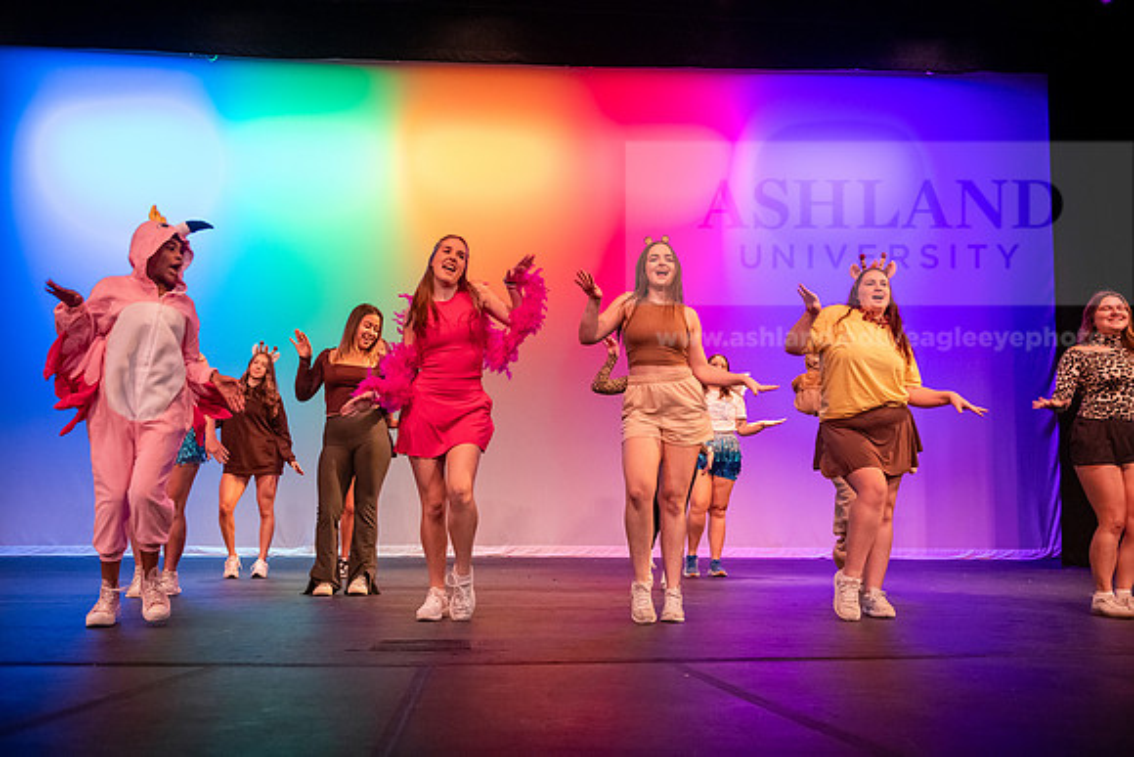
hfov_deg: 53.1
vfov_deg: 36.9
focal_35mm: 36
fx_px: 1134
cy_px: 378
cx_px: 567
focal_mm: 36
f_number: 3.2
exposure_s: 1/250
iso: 4000
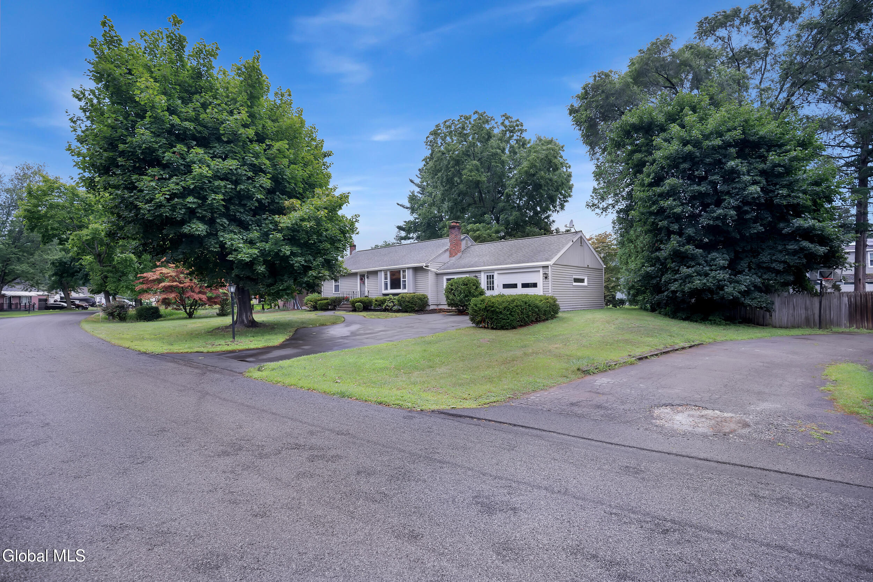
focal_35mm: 16
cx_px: 436
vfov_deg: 73.8
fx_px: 388
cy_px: 291
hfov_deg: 96.7
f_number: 4
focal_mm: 16
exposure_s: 1/500
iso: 250
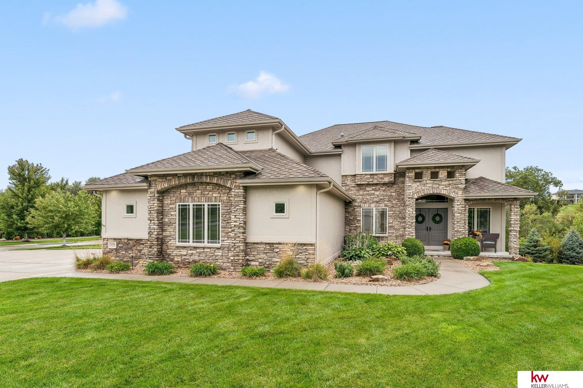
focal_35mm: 18
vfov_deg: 67.7
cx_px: 292
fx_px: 290
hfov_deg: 90.3
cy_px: 194
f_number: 8
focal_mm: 17.9
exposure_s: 1/250
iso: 200
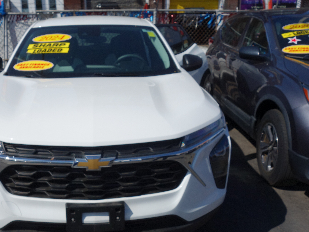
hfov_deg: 45.4
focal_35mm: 41
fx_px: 366
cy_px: 140
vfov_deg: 35.0
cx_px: 116
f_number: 6.3
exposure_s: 1/800
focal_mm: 10.4
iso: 125
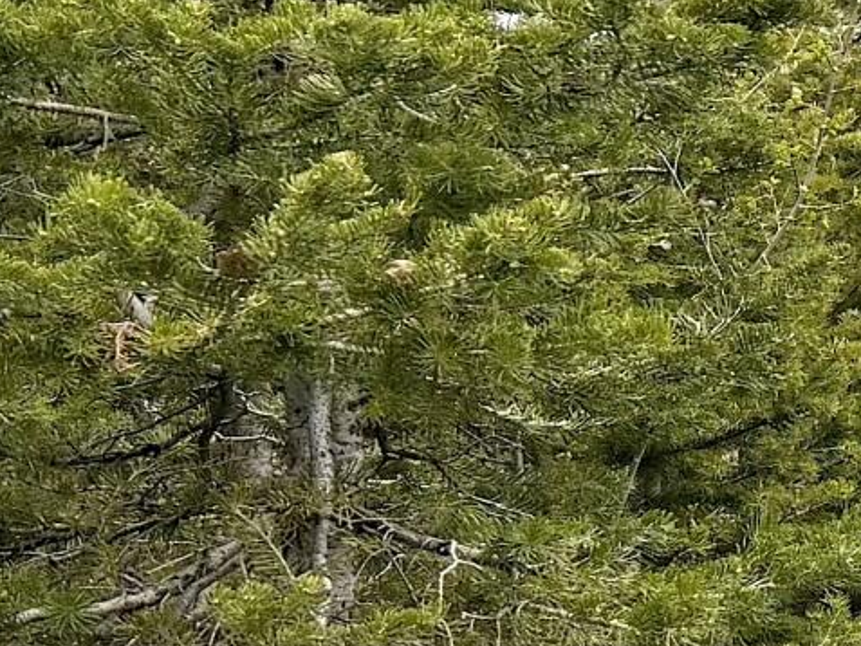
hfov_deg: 11.8
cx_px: 1680
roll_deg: +2.0
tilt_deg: -0.2
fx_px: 3757
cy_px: 92
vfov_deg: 9.8
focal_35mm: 151
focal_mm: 6.76
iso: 100
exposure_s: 1/2232
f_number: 1.78
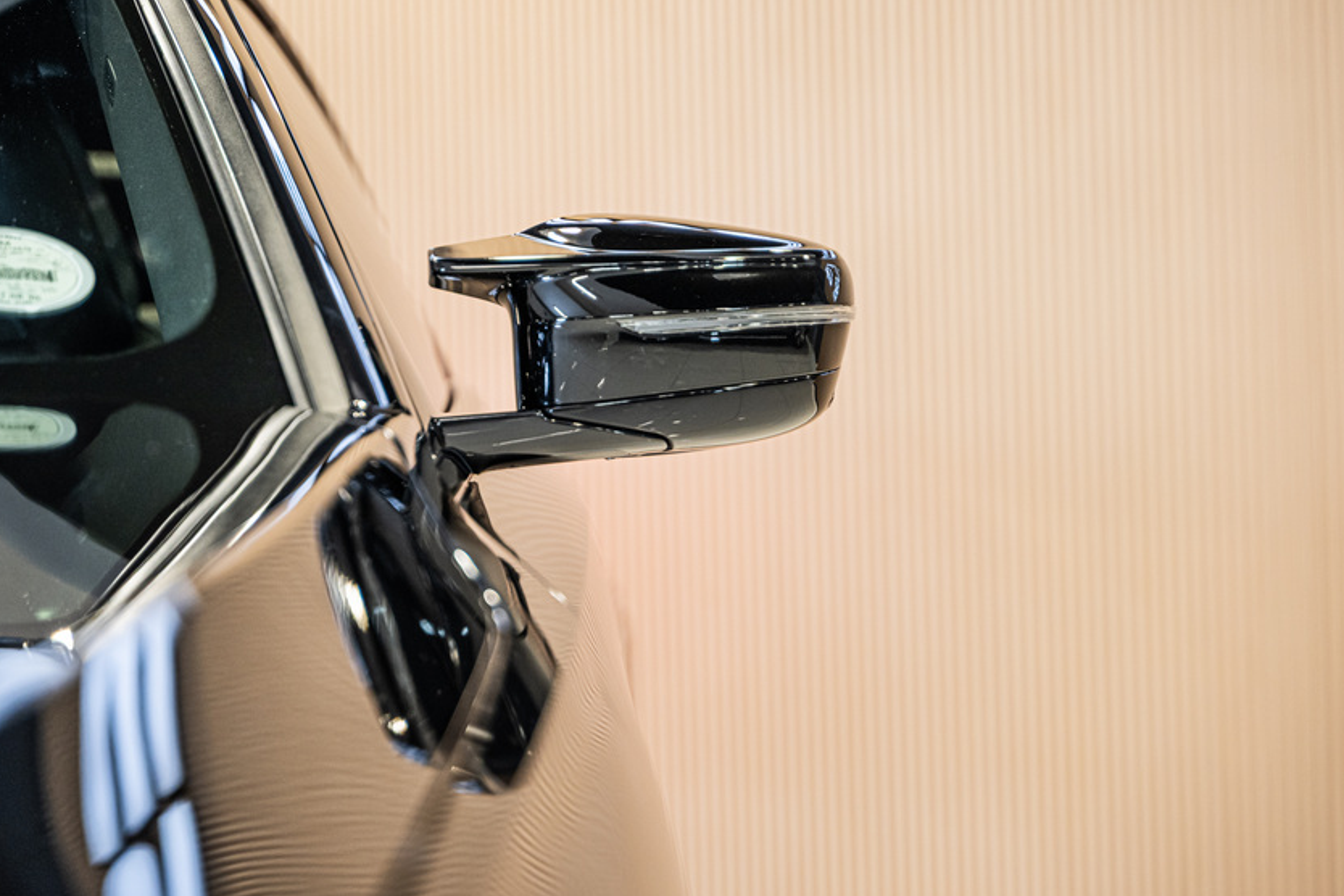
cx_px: 645
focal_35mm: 92
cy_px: 380
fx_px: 3434
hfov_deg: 22.1
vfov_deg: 14.9
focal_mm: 75
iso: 800
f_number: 2.8
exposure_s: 1/160
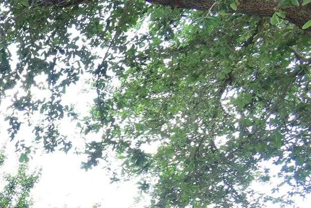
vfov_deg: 23.1
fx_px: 432
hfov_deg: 25.0
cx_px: -199
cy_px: 289
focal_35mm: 50
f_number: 8
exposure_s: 1/15
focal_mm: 10
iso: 180
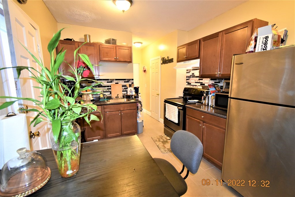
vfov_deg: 77.3
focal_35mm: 15
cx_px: 148
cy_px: 98
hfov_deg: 100.4
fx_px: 123
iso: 1600
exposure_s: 1/60
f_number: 4.5
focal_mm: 10
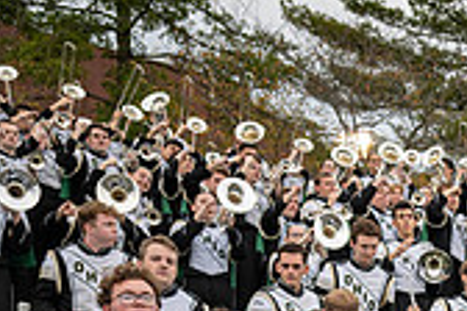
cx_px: 645
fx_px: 1077
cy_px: 510
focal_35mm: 83
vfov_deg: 14.9
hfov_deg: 21.5
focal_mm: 24
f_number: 2.8
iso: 640
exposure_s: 1/500
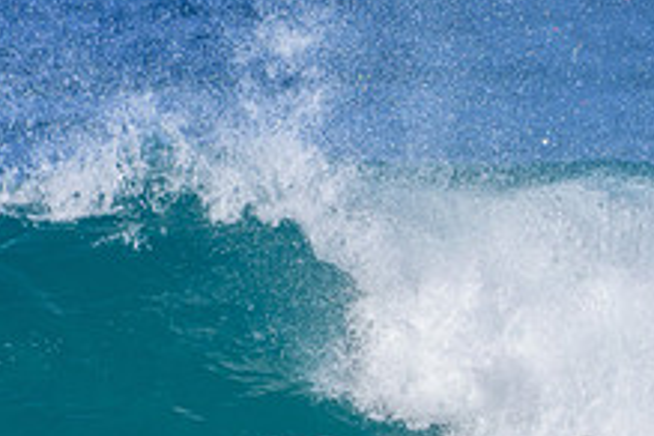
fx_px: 36004
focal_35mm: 1982
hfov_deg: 1.0
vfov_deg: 0.7
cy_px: 458
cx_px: 693
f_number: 5.6
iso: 220
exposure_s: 1/2000
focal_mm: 500
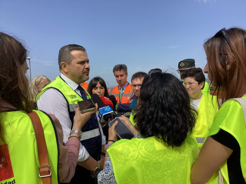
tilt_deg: -2.8
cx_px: 123
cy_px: 92
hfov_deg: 58.4
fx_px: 220
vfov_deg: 45.4
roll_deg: +3.3
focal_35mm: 31
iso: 25
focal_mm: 3.3
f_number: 2.4
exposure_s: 1/1942
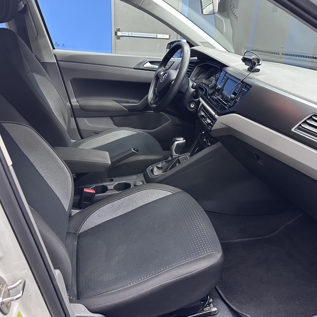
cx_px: 174
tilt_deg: -22.4
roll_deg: -3.2
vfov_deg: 55.6
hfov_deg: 55.5
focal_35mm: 29
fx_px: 300
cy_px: 160
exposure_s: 1/50
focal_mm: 6.86
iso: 400
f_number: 1.78
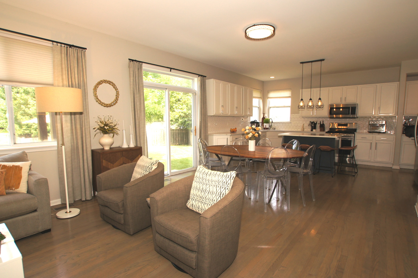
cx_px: 213
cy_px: 139
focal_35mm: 19
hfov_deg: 88.2
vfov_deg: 65.8
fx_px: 216
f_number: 4.5
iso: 250
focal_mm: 11
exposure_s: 1/160
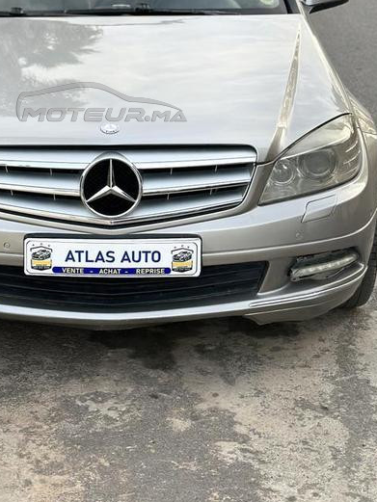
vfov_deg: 24.0
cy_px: 102
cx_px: 101
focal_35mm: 80
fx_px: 1161
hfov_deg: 18.3
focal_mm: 6.86
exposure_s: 1/529
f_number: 1.78
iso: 80
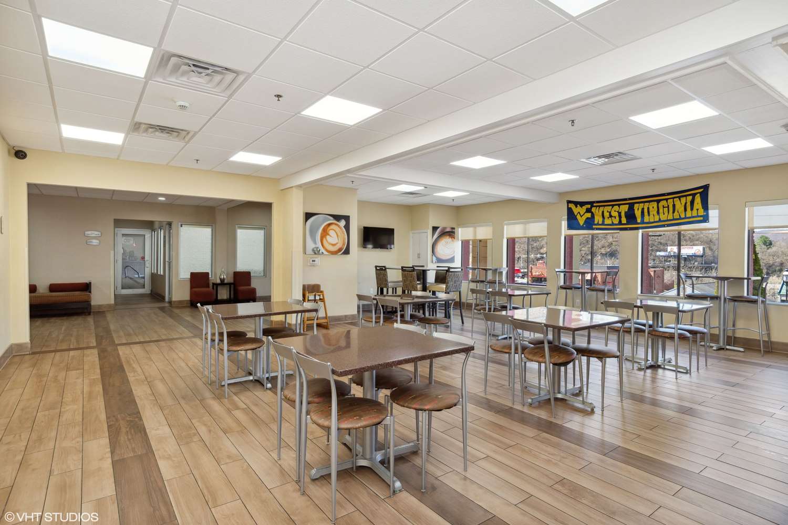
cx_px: 394
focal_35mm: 18
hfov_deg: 90.0
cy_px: 262
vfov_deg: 67.4
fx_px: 394
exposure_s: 1/13
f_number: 8
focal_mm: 12
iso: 100
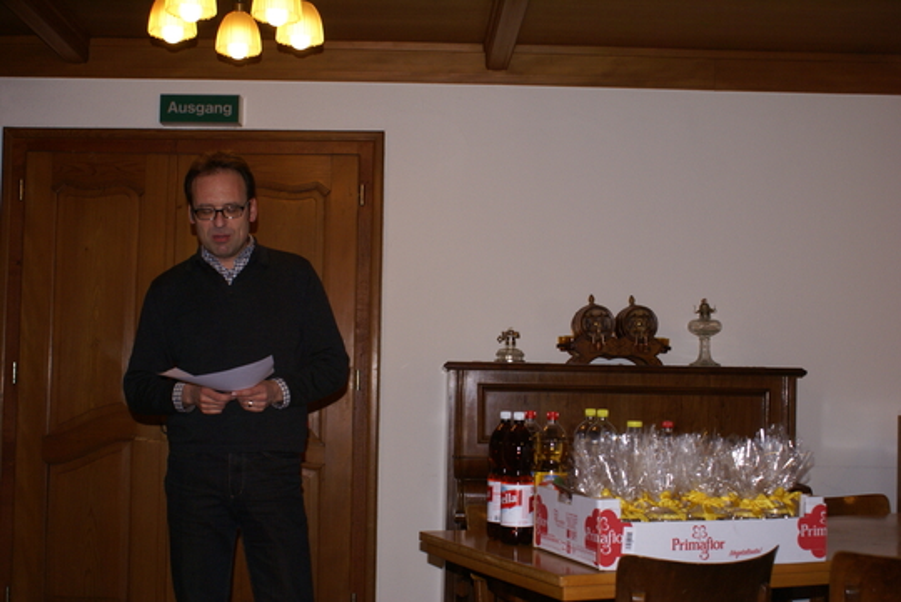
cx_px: 450
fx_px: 1052
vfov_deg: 32.0
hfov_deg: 46.4
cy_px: 301
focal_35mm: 42
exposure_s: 1/60
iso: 400
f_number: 5
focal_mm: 28
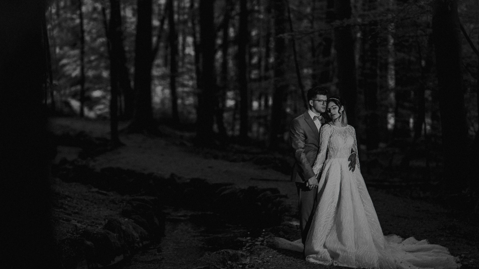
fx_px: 1245
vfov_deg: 12.3
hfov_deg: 21.8
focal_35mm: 98
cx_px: 228
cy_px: 172
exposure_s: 1/320
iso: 400
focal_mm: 85
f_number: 1.8
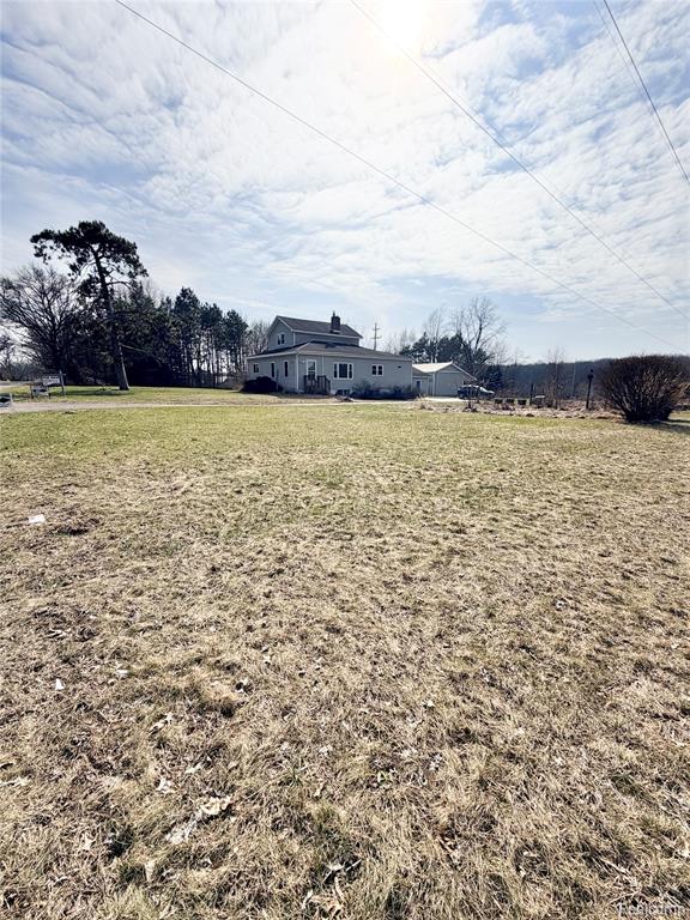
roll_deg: -0.4
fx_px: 372
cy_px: 460
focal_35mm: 14
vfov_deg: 102.1
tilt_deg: -10.6
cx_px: 345
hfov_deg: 85.7
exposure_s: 1/2717
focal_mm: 2.22
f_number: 2.2
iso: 20
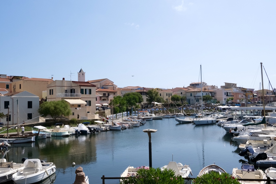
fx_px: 245
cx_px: 142
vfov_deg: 41.1
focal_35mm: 32
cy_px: 95
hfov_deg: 58.7
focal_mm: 20.9
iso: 1600
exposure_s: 1/2500
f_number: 10
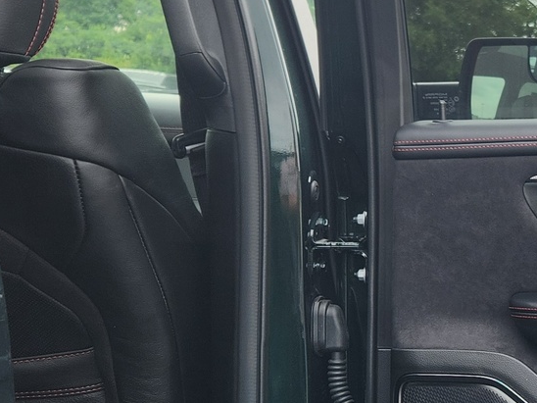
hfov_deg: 21.0
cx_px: 665
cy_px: 250
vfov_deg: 17.1
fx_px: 1334
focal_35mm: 86
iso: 20
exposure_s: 1/180
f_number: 1.8
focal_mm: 5.4
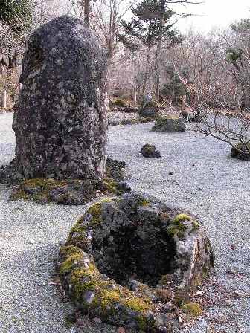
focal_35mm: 38
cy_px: 166
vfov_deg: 49.0
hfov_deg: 37.7
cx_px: 125
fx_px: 366
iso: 100
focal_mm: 8.19
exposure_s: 1/130
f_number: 4.2
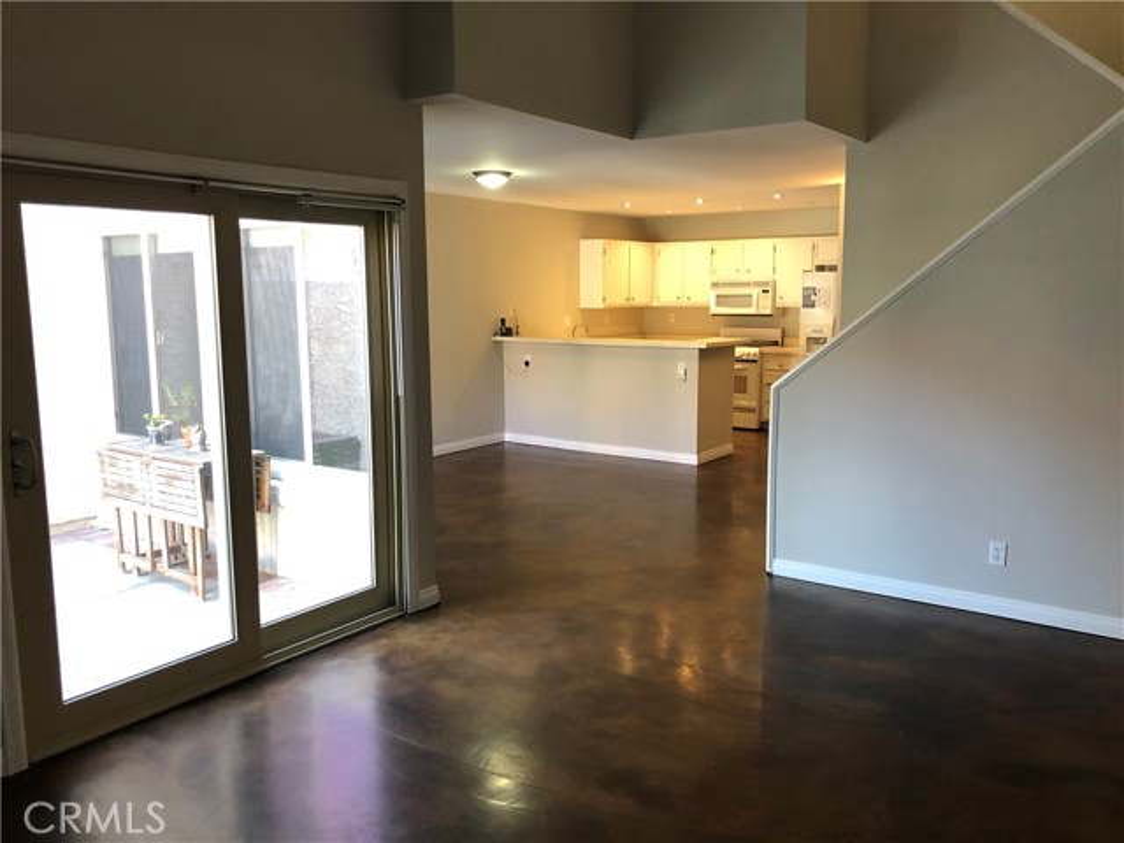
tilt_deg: -8.5
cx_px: 562
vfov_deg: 49.7
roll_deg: +0.8
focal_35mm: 28
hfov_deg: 63.4
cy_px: 422
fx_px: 909
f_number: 1.8
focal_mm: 4
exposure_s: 1/15
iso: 50
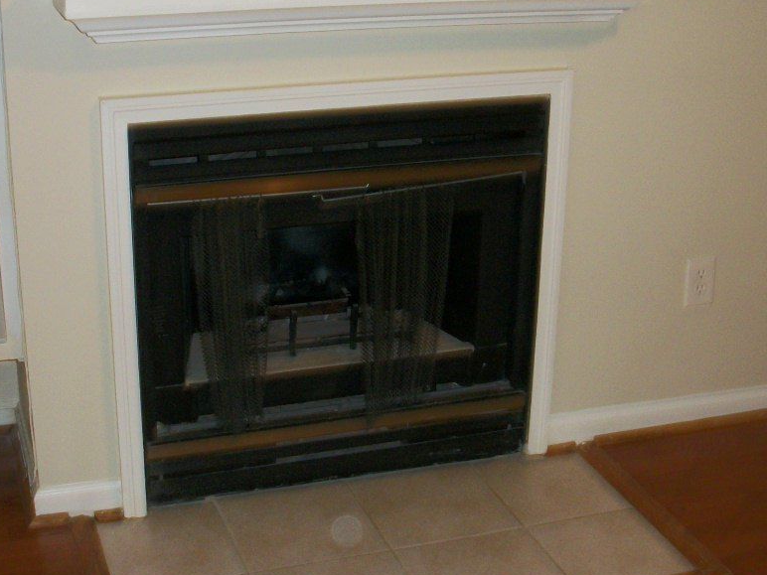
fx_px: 1285
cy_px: 318
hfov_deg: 33.2
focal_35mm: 58
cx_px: 338
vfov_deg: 25.2
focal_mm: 6.3
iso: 160
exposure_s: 1/30
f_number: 3.1
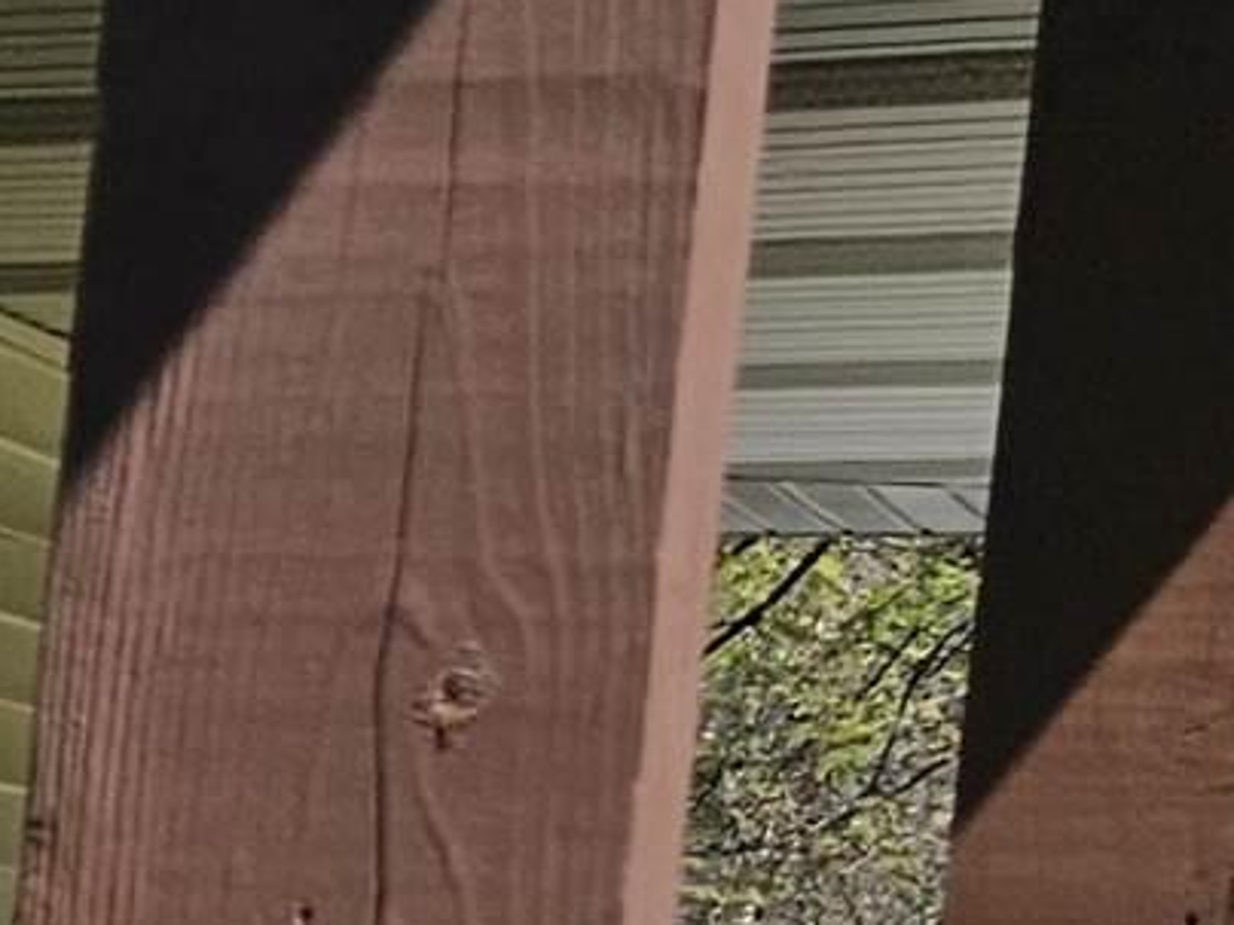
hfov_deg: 8.7
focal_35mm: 175
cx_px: -2798
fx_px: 6238
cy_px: 1676
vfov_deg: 8.2
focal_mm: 6.3
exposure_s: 1/1425
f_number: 1.7
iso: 16
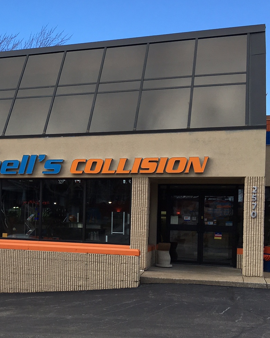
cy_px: 212
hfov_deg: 23.6
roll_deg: -2.7
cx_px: -51
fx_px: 589
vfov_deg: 31.8
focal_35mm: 59
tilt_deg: +1.5
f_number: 2.2
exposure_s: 1/999
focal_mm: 4.15
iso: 25
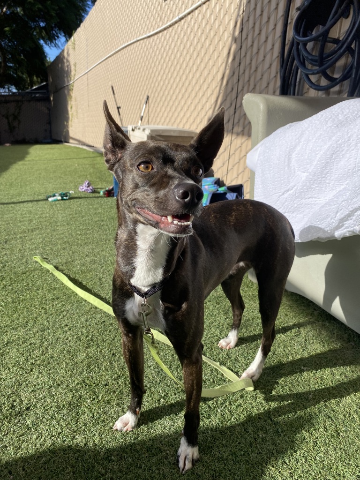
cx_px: 180
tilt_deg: -17.5
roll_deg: -0.8
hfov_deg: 53.1
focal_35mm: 26
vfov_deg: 67.3
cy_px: 240
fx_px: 361
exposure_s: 1/2141
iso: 32
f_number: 1.8
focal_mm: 4.25
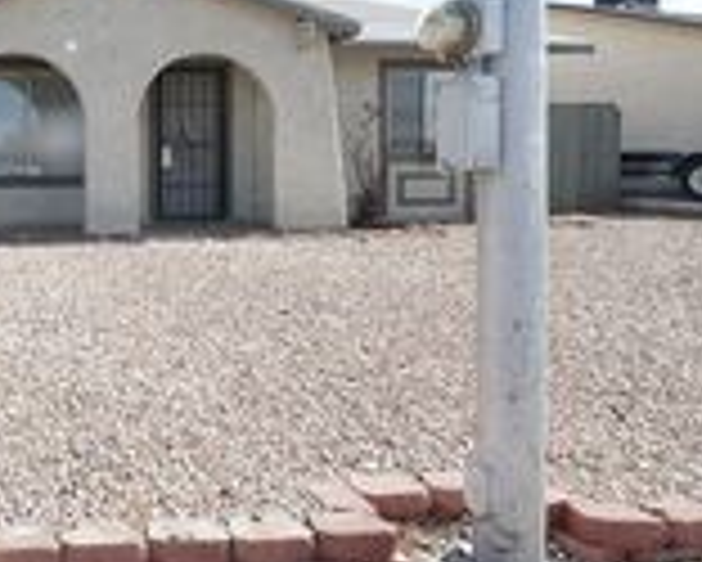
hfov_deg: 39.8
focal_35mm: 36
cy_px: 182
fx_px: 748
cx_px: -90
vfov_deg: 40.6
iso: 160
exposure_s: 1/125
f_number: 10
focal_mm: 12
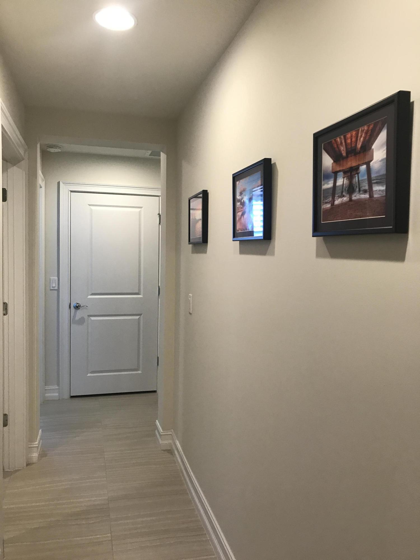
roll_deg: -1.0
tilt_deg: -2.9
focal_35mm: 28
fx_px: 453
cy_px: 280
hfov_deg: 49.7
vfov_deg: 63.4
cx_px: 210
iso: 32
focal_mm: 3.99
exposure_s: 1/30
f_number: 1.8
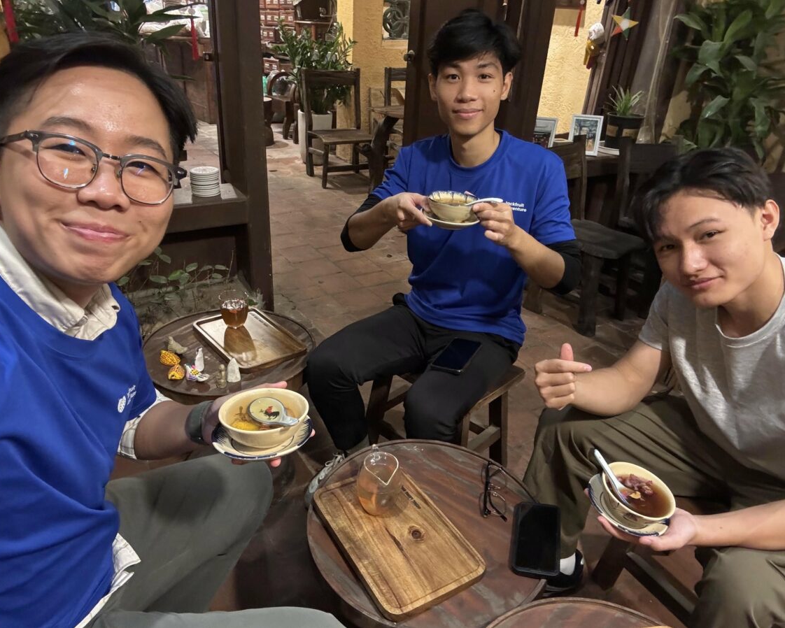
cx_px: 388
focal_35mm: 24
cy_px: 314
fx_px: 558
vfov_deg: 58.8
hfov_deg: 70.3
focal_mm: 2.69
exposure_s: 1/50
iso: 250
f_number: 1.9
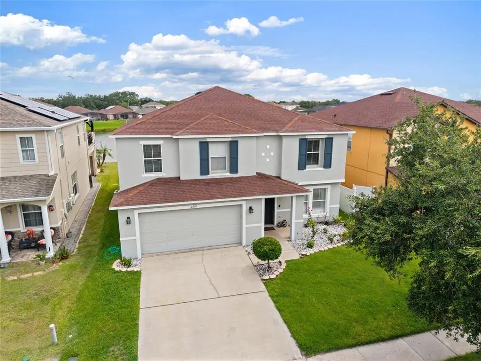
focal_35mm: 24
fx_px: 333
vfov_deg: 56.8
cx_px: 240
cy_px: 180
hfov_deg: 71.6
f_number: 1.8
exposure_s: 1/3000
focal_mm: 8.67
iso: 210
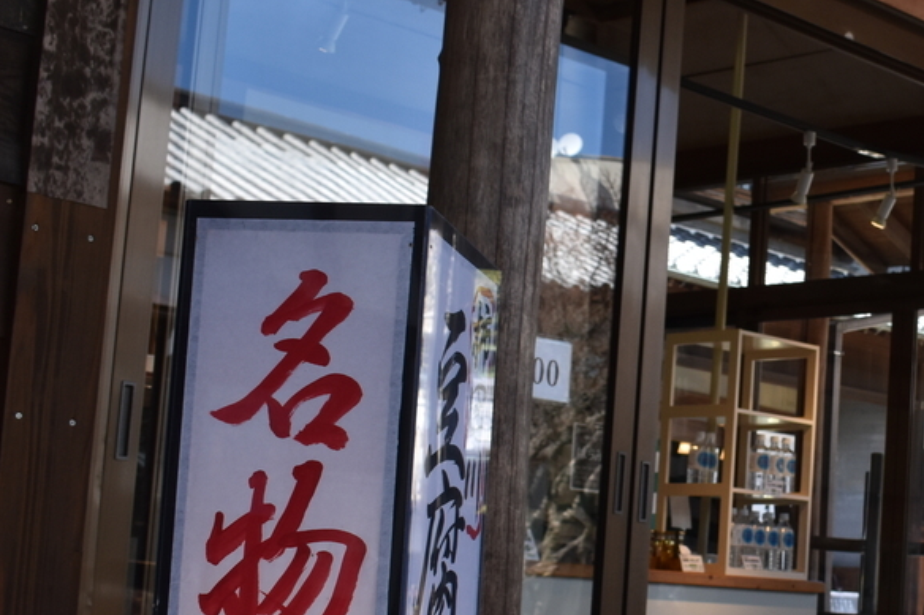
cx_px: 864
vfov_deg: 18.4
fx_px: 1899
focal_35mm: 74
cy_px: 398
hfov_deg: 26.3
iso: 400
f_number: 8
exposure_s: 1/250
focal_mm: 24
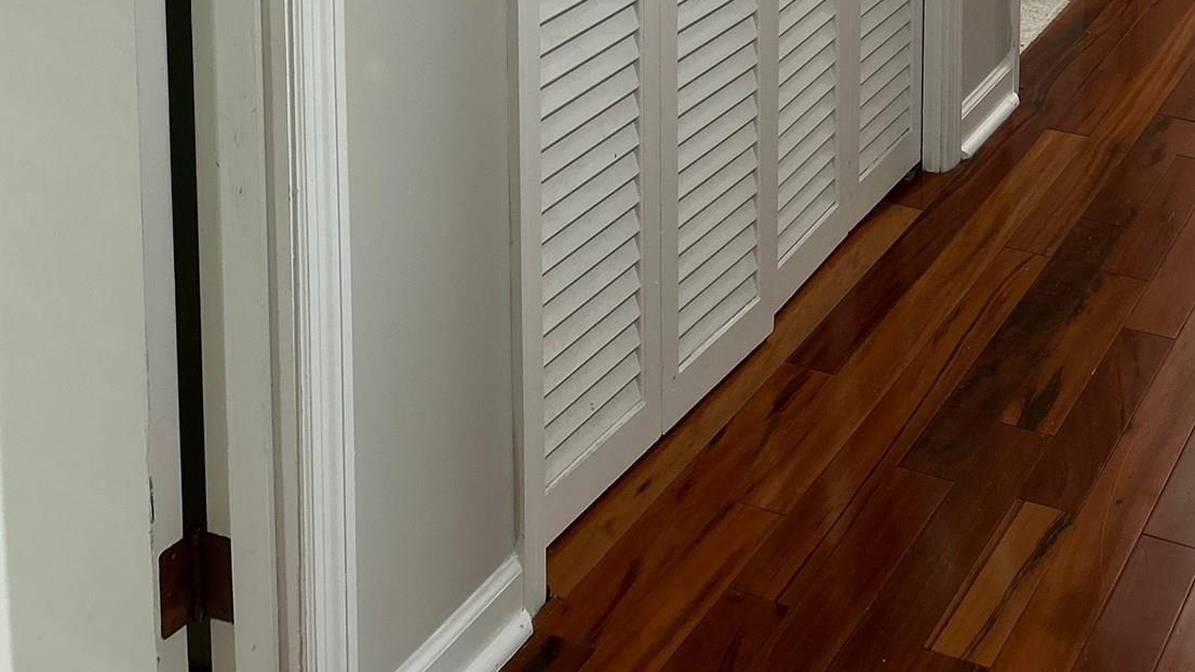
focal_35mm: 59
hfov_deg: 34.5
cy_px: -455
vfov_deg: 17.4
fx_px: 1869
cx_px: 926
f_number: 1.5
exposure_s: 1/60
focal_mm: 5.7
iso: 80
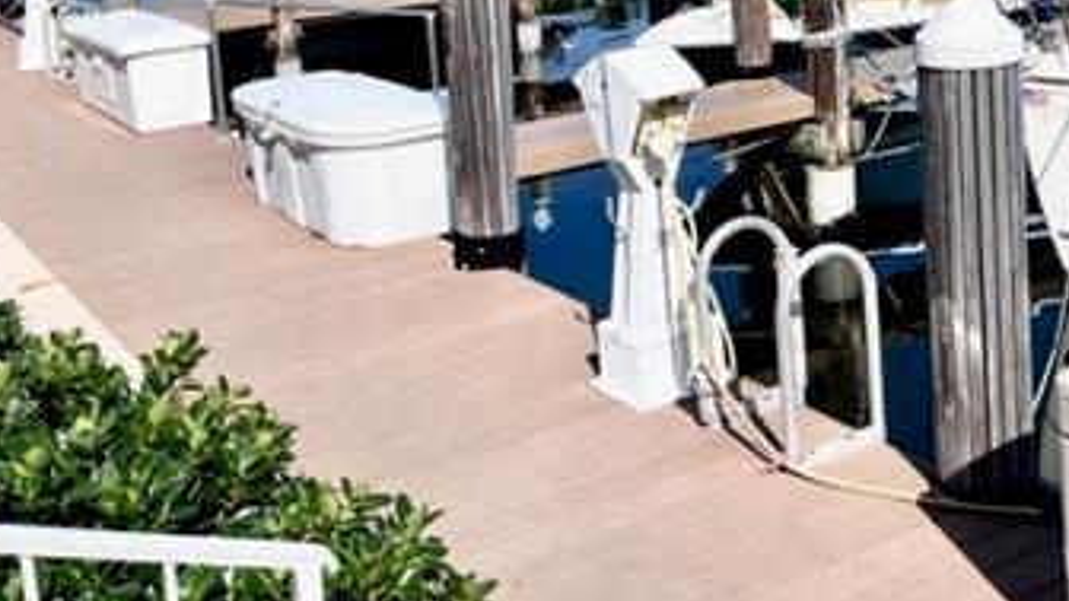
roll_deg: +3.7
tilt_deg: -5.3
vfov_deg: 21.3
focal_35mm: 54
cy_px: -32
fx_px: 1531
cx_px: 789
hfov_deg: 37.6
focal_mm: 5.1
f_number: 1.6
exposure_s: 1/6897
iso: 50
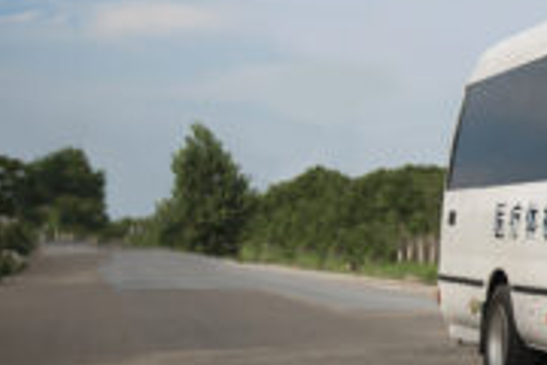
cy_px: 175
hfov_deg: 19.0
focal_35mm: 90
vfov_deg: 15.2
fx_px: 1367
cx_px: 887
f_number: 4
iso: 100
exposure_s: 1/320
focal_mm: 27
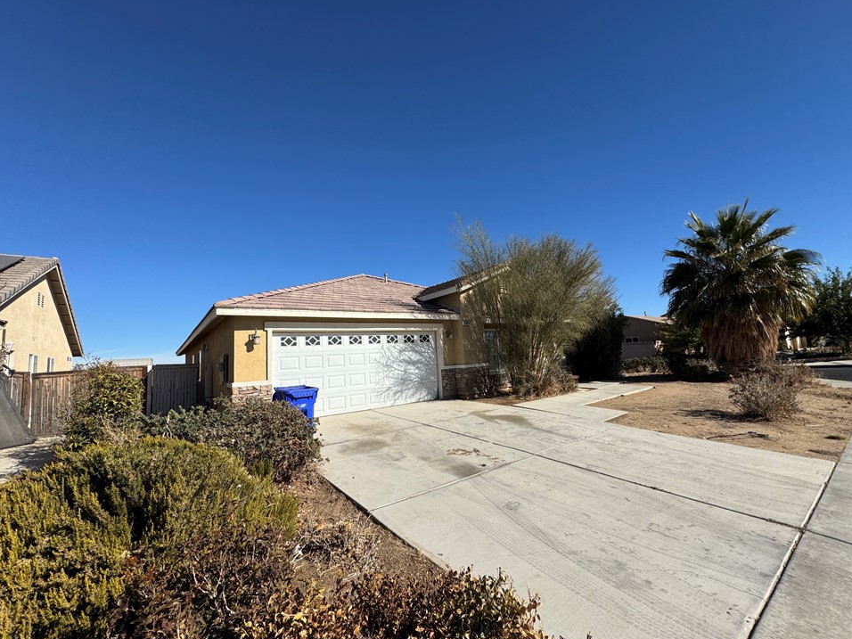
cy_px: 317
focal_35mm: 15
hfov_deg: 98.1
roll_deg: +3.7
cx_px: 441
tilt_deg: +5.7
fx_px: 369
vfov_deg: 81.7
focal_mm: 2.22
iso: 50
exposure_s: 1/3546
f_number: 2.2
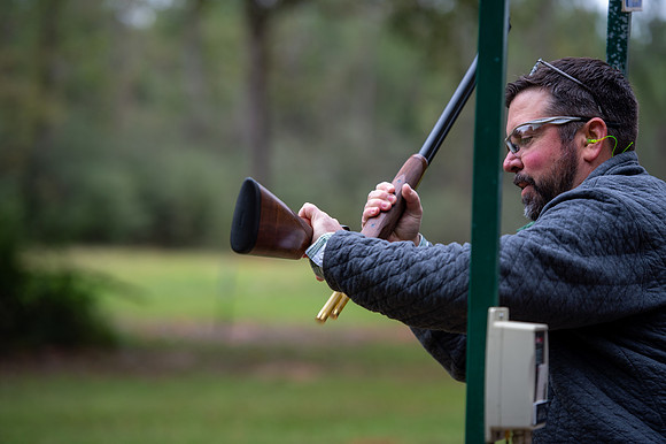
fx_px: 2588
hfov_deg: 14.7
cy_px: 222
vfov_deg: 9.8
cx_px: 333
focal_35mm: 140
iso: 320
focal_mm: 140
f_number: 3.2
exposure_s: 1/250
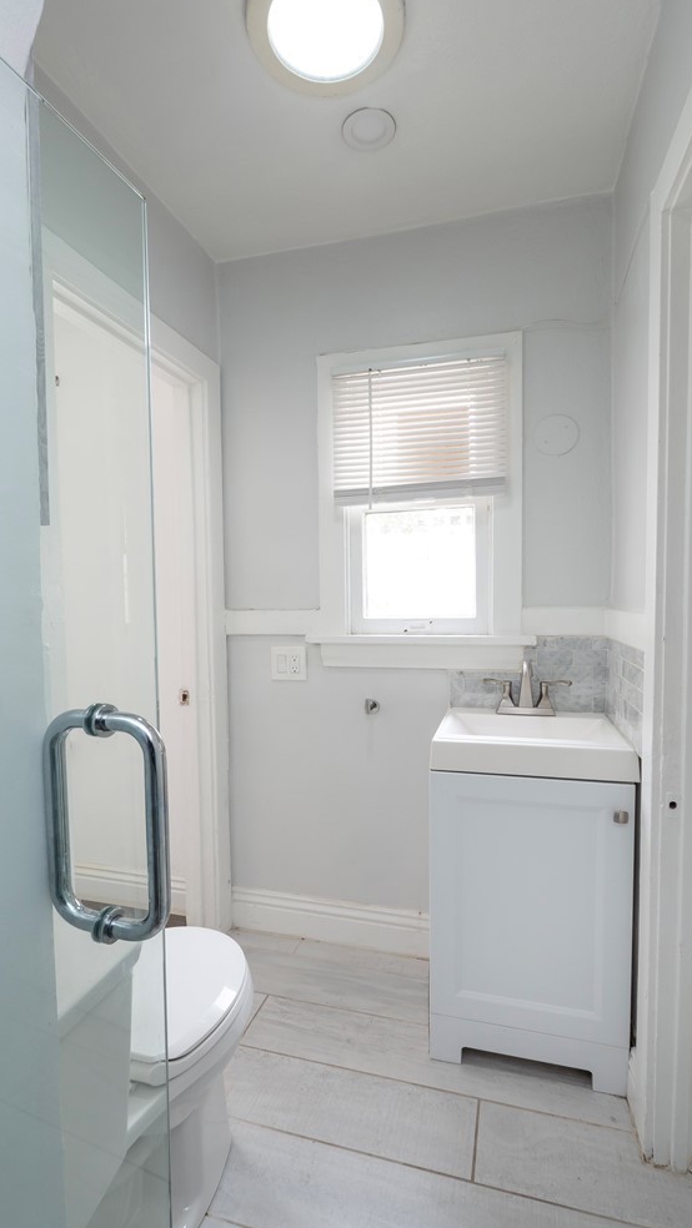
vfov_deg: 95.9
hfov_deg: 63.6
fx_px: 554
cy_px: 625
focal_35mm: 17
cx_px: 398
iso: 200
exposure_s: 1/8
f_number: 8
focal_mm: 7
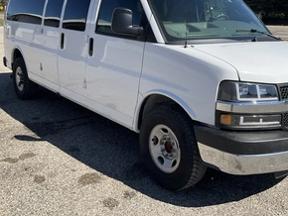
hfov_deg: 46.6
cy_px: 72
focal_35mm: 40
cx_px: 164
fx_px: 333
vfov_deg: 35.7
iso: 25
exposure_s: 1/1534
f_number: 1.8
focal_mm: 3
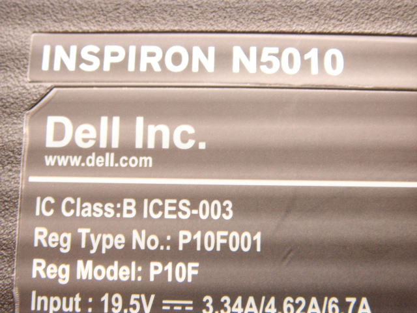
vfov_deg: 36.8
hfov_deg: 47.9
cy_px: 156
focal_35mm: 39
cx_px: 208
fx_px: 470
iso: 152
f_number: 3.5
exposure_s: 1/15
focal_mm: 6.6
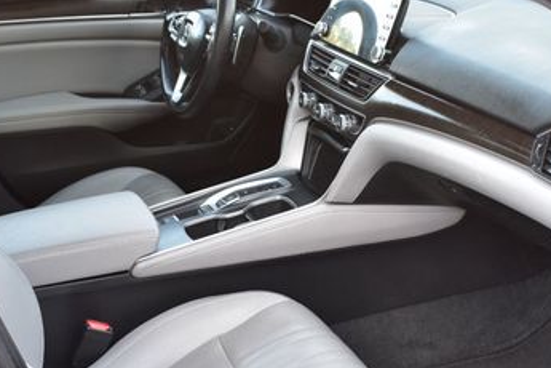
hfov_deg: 31.1
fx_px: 978
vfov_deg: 21.1
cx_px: 390
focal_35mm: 64
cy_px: 277
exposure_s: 1/40
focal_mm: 23
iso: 400
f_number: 7.1
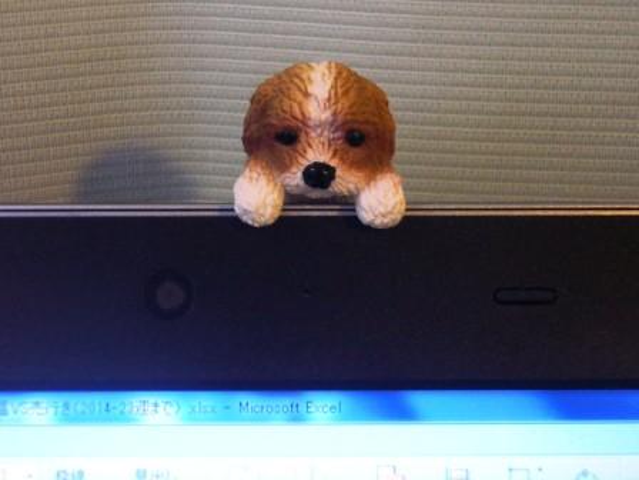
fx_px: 1366
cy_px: 240
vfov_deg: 19.9
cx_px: 320
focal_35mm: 74
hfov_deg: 26.3
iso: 200
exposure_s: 1/15
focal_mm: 8.8
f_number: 3.8
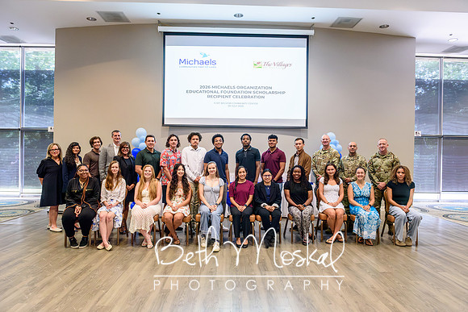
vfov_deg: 53.2
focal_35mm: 24
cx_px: 234
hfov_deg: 73.7
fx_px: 312
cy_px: 156
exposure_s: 1/160
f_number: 5
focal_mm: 24
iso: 3200
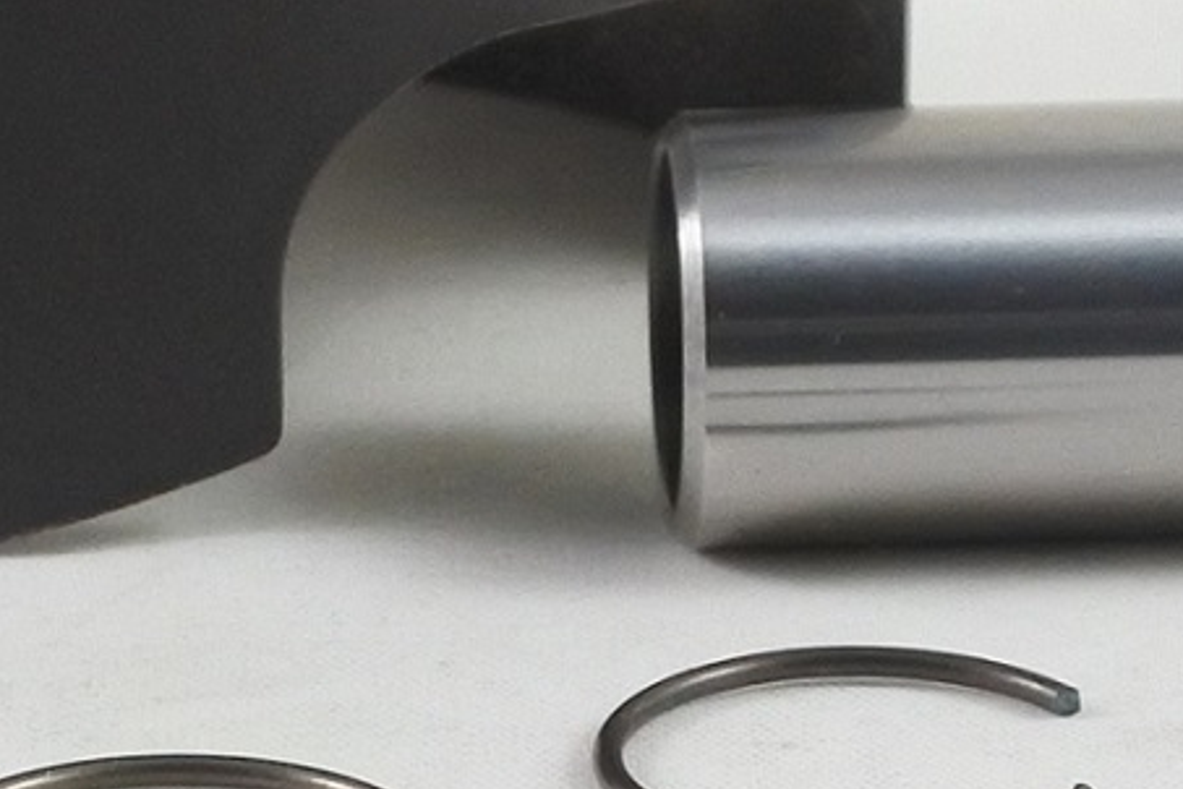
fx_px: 6276
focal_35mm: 191
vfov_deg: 7.1
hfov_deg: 10.7
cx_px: 97
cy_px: -200
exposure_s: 1/125
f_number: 4.5
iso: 560
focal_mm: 16.5
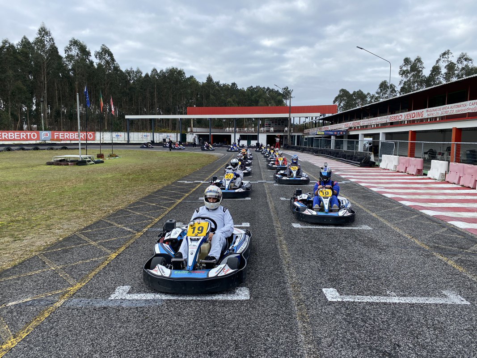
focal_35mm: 26
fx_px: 358
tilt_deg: -5.9
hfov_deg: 67.3
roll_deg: -0.8
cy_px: 179
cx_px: 238
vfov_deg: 53.1
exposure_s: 1/927
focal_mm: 4.25
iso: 32
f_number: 1.8
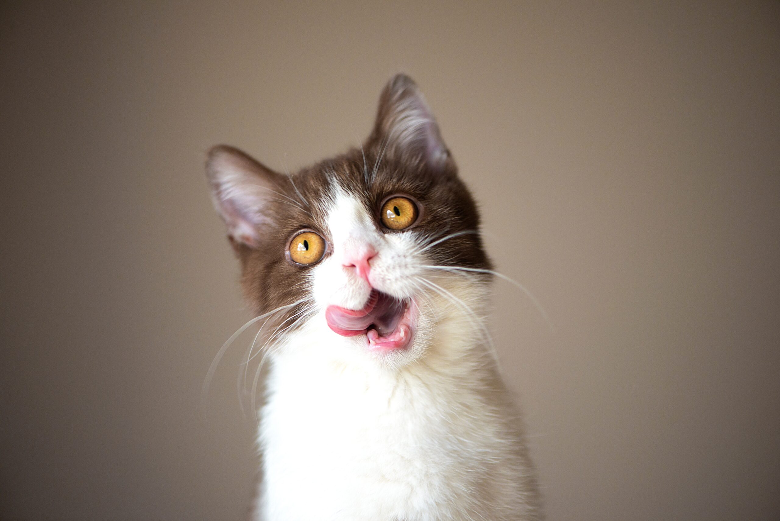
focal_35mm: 105
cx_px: 390
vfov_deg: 13.1
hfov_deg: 19.4
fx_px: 2276
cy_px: 260
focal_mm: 105
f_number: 3
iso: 400
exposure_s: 1/125
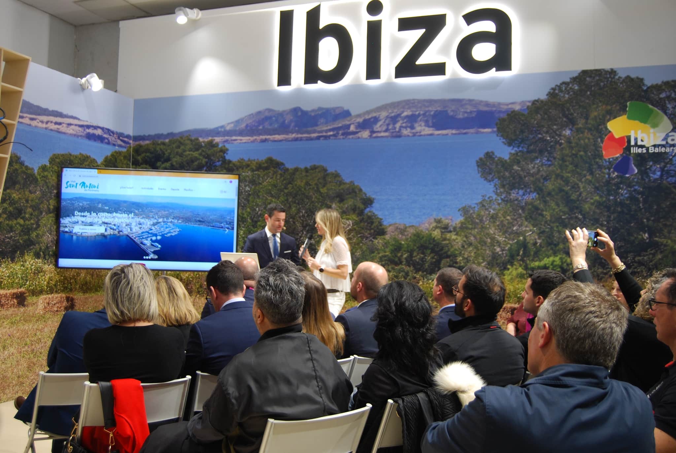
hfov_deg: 55.0
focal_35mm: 34
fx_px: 649
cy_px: 226
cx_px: 338
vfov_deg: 38.5
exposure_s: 1/30
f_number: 3.8
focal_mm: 23
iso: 220
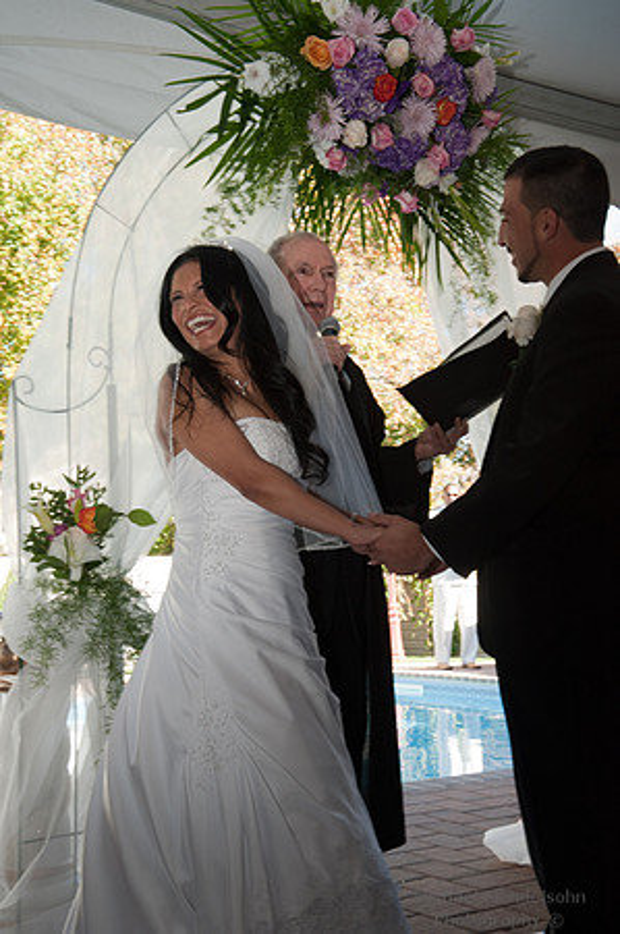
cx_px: 310
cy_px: 467
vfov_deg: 38.2
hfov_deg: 25.9
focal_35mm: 52
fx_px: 1346
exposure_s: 1/100
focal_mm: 52
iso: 1250
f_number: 14
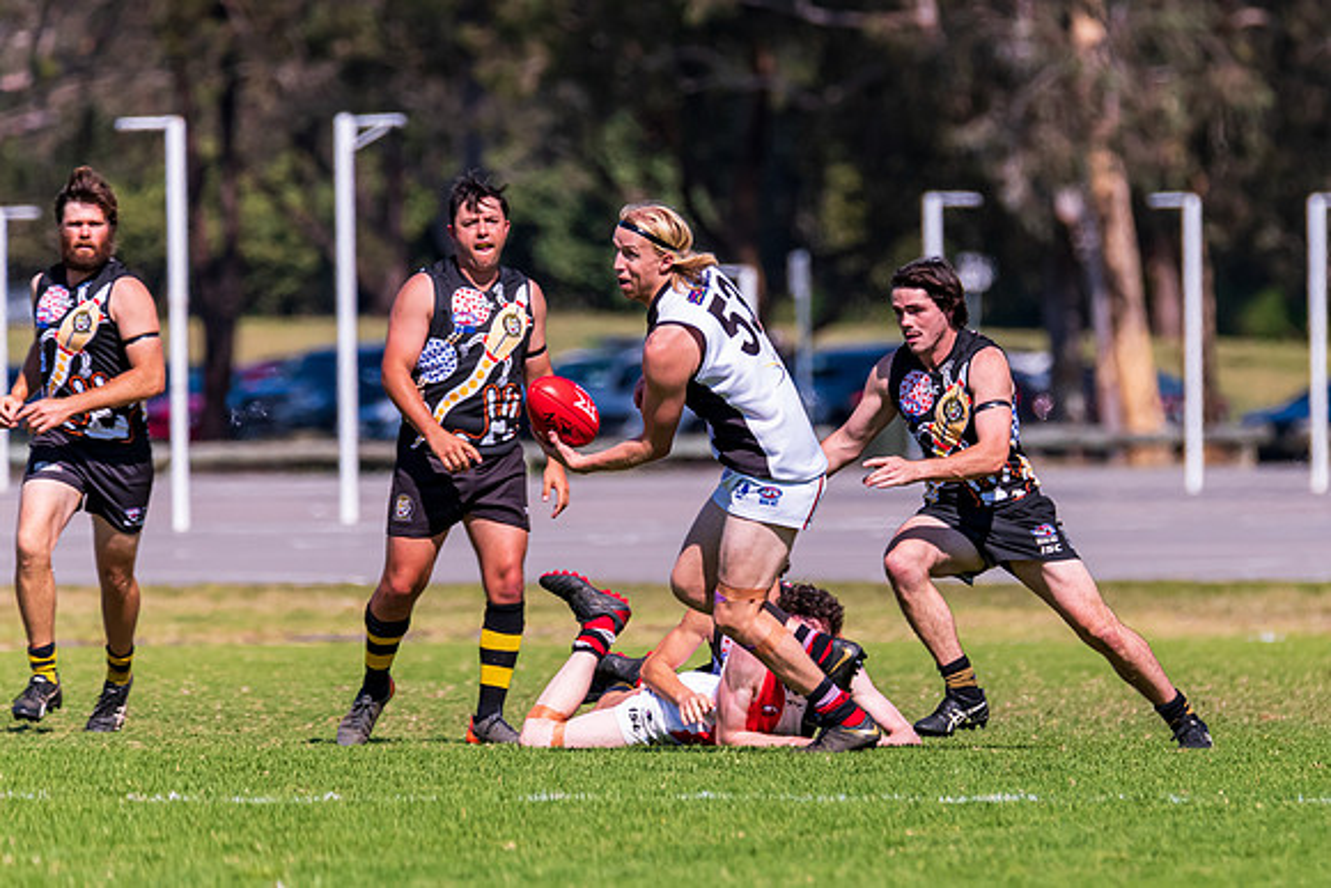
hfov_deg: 3.3
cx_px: 973
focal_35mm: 632
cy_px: 382
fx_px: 23365
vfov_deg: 2.2
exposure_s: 1/3200
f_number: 6.3
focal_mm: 420
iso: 800
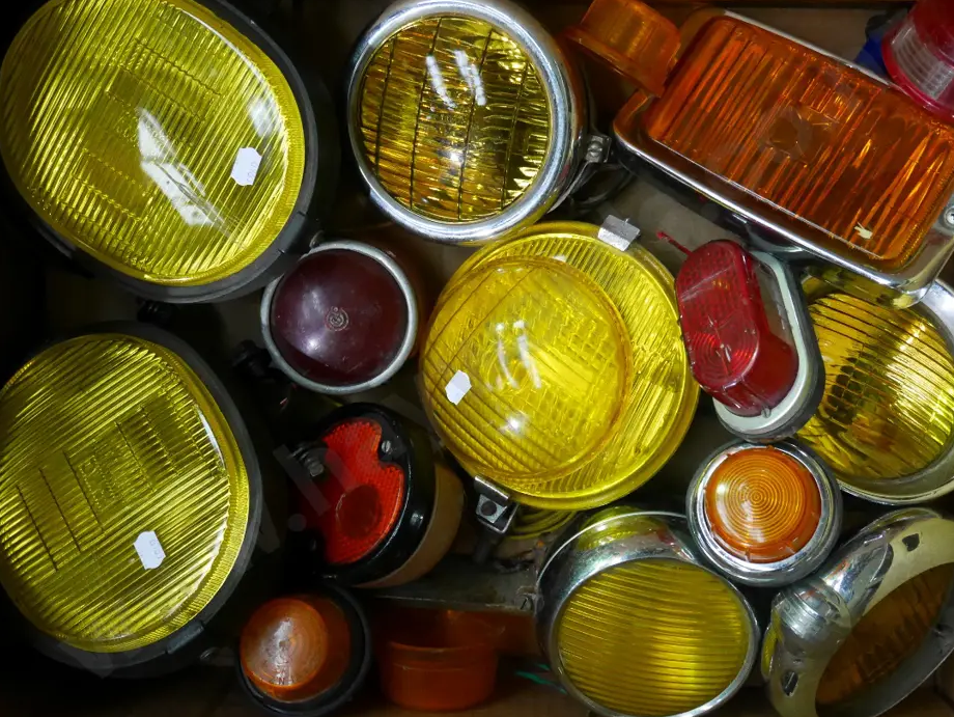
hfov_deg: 38.9
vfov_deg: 29.7
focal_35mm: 49
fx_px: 1351
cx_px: 496
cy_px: 348
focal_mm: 22
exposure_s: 1/20
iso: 3200
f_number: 4.8
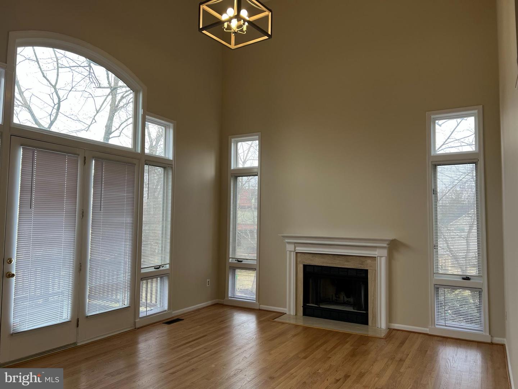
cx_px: 259
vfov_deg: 53.1
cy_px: 194
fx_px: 389
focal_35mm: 26
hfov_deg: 67.3
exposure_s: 1/151
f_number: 1.5
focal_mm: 5.7
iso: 40
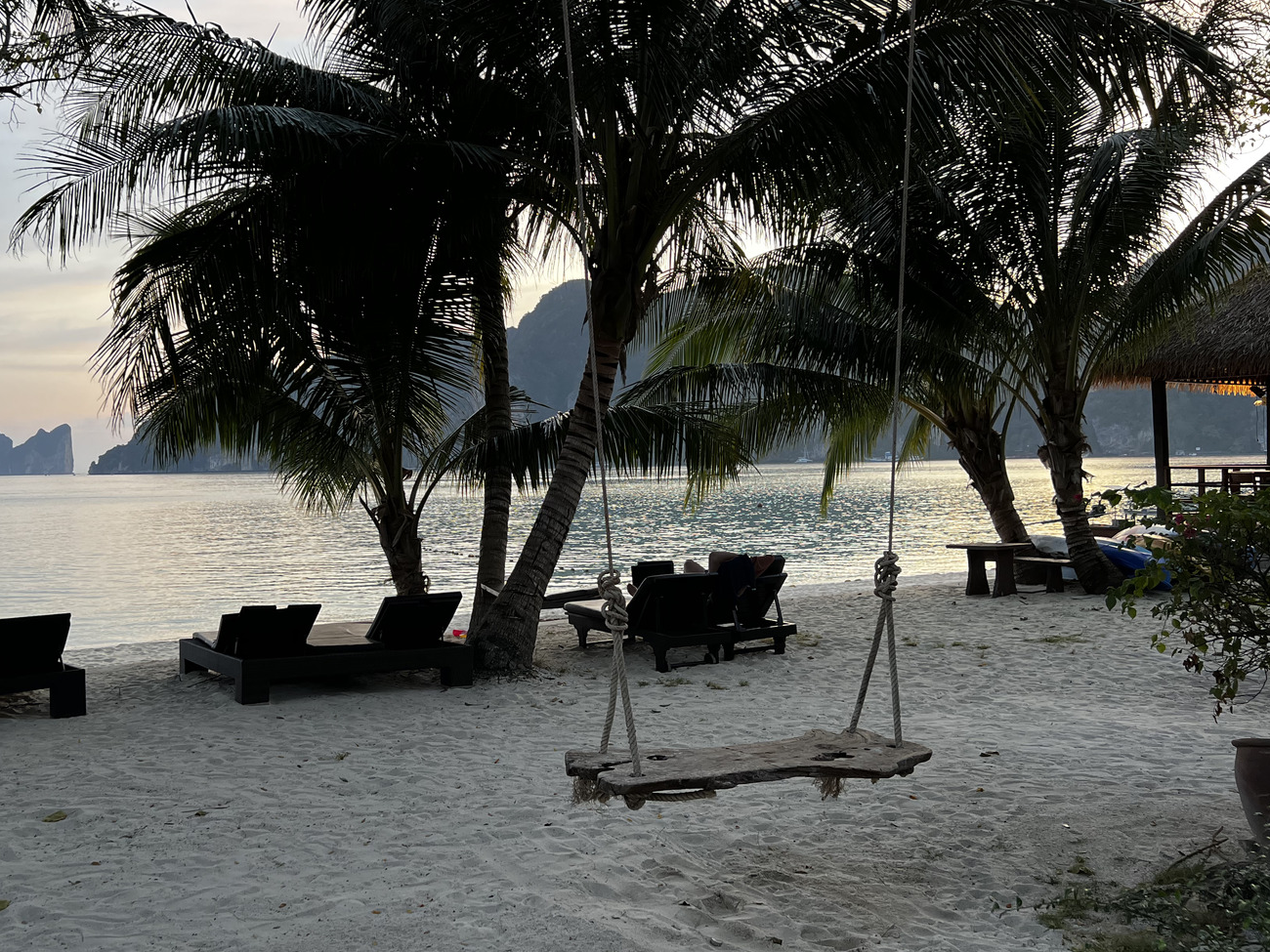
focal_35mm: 32
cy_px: 461
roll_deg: +1.4
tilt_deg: +0.0
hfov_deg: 56.5
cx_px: 523
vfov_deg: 44.2
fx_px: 1174
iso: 125
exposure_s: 1/121
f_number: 1.5
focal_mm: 5.7
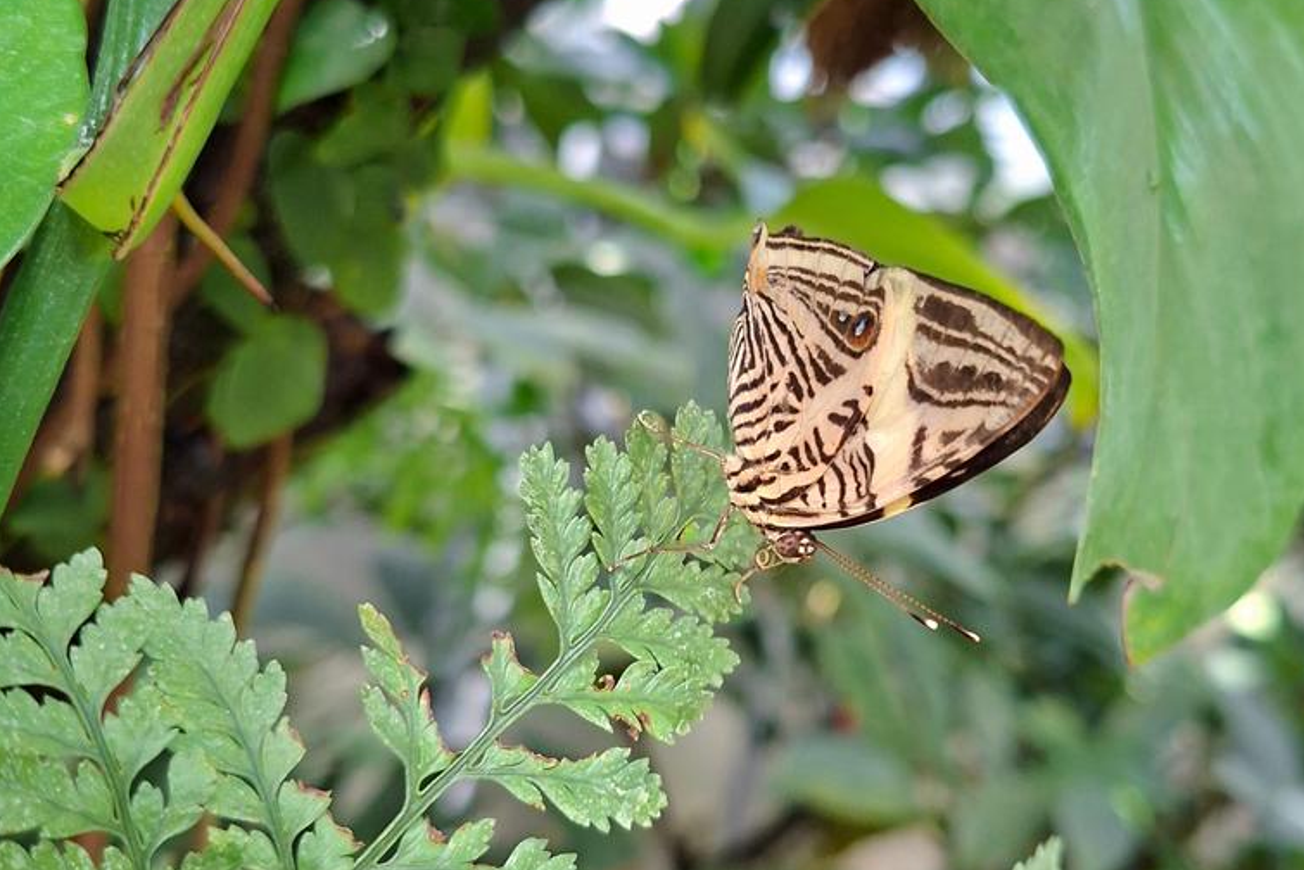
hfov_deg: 50.5
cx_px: 744
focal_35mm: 38
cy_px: 513
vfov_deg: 35.0
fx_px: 1377
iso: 320
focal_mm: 5.54
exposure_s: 1/100
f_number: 1.8
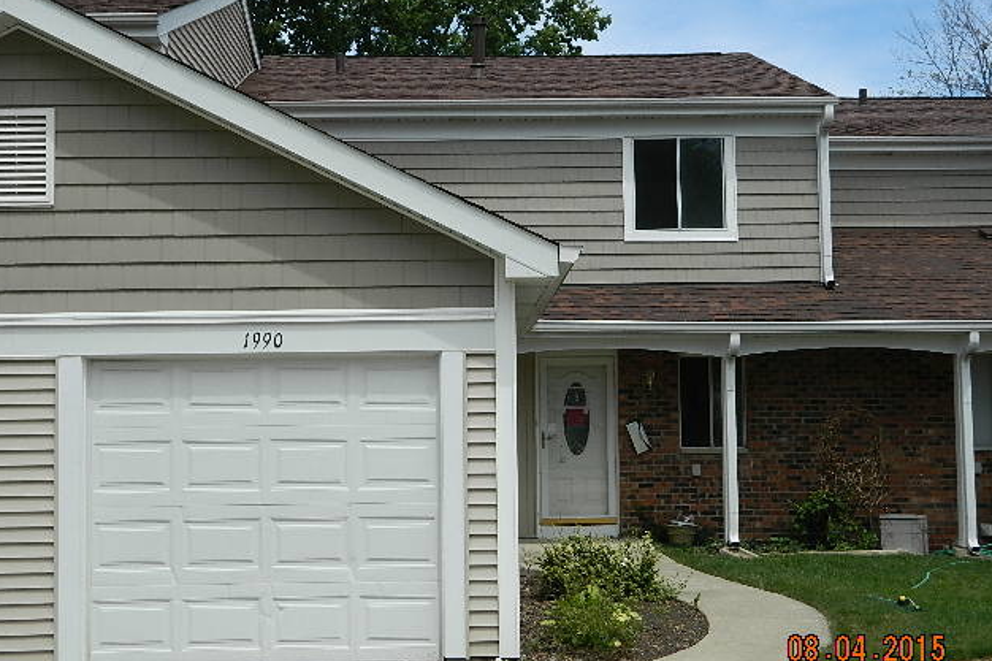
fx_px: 1377
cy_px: 347
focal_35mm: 50
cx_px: 499
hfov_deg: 39.6
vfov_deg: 27.0
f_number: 3.6
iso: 80
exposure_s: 1/800
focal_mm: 8.4
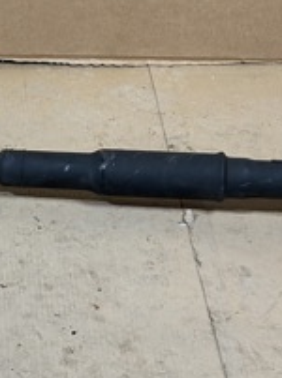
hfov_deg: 9.4
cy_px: 159
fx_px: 1667
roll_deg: +1.4
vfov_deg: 12.9
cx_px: -137
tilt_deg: -31.3
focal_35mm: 153
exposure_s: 1/50
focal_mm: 6.86
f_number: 1.78
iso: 160
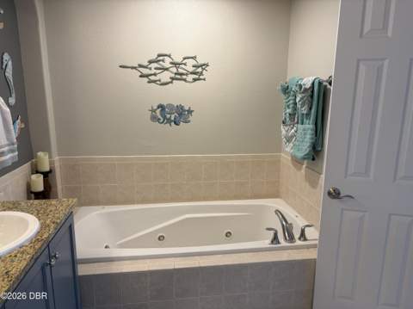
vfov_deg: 53.0
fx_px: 310
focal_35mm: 26
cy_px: 154
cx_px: 206
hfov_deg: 67.4
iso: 80
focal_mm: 5.96
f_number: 1.6
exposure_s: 1/60
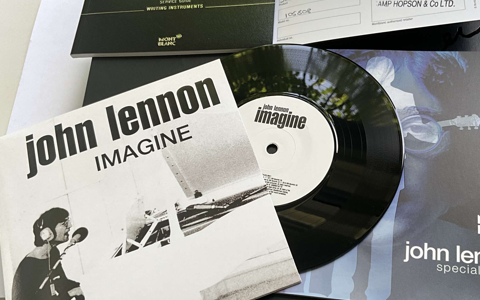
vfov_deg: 31.9
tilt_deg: -63.9
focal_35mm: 40
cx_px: 279
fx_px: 523
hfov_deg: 49.1
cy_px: 177
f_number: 1.8
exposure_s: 1/122
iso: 50
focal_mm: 3
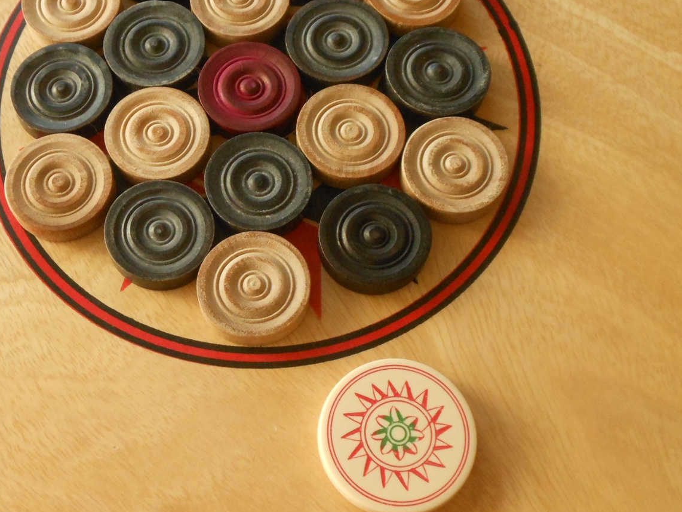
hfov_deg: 36.5
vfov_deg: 28.0
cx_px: 237
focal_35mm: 52
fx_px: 1025
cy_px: 201
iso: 400
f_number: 3.5
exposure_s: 1/30
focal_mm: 6
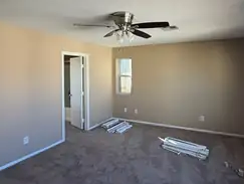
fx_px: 162
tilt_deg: +0.4
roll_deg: +0.1
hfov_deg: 73.2
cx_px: 145
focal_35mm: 23
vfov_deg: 58.4
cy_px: 70
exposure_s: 1/121
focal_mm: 2.22
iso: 100
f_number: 2.2
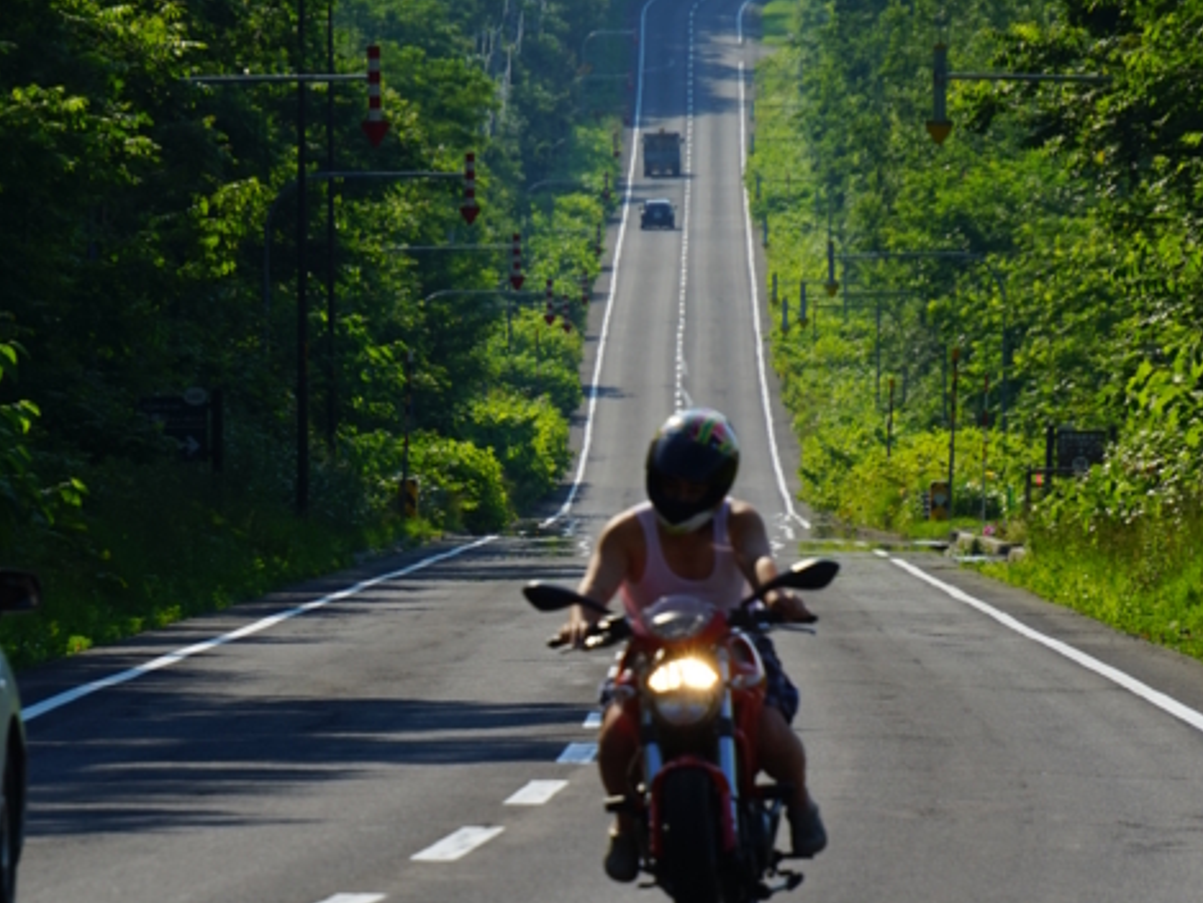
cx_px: 530
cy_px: 762
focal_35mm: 492
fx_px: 17103
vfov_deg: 3.0
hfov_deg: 4.0
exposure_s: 1/400
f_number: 8
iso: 100
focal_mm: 200
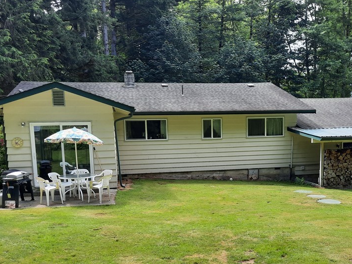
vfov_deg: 39.2
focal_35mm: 36
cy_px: 177
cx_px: 204
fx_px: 366
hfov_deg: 51.2
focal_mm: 4.6
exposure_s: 1/198
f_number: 2
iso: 32
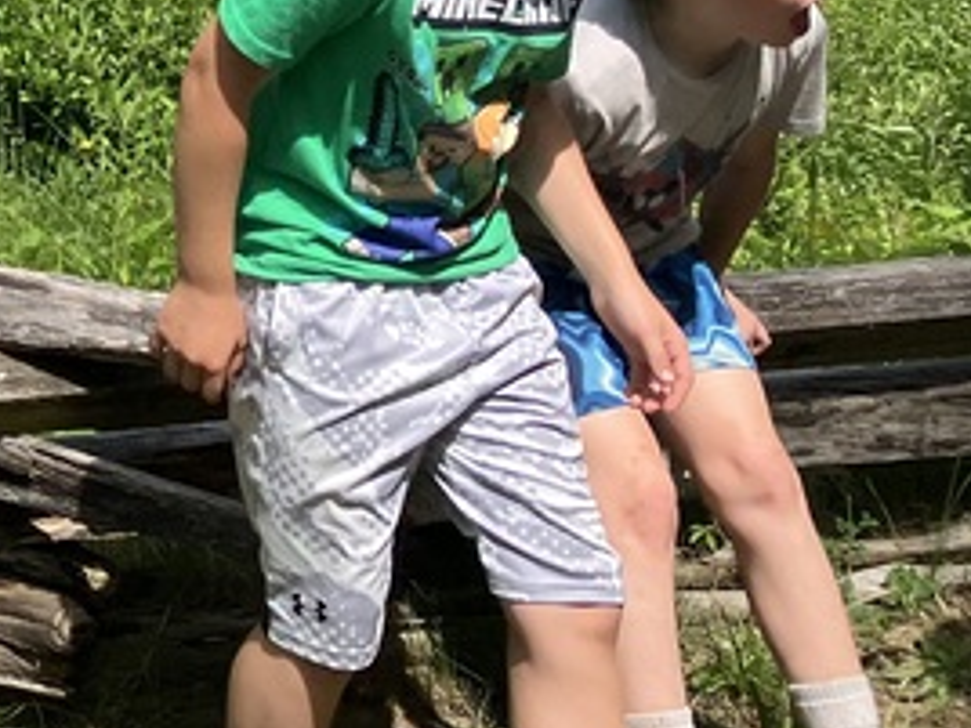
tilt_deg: +0.2
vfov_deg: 12.9
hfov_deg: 15.8
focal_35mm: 107
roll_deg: +1.3
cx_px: -746
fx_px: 3001
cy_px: -442
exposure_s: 1/1350
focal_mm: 3.99
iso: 32
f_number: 1.8
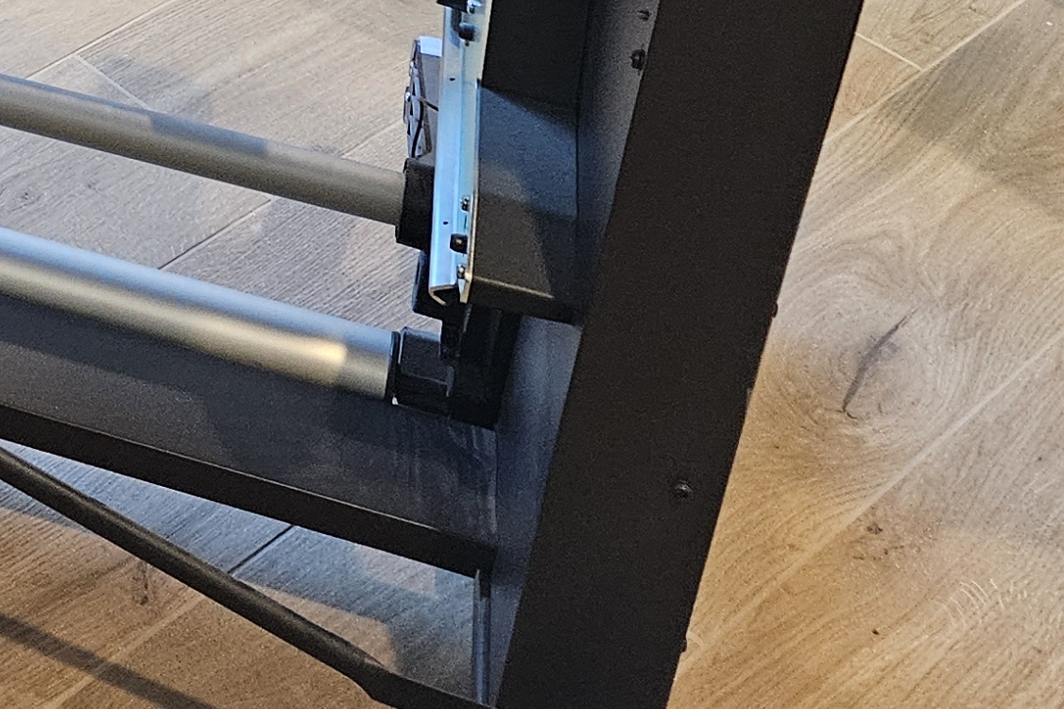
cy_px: -649
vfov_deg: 13.9
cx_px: -448
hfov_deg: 20.9
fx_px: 2511
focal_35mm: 85
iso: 640
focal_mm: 5.4
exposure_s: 1/60
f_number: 1.8
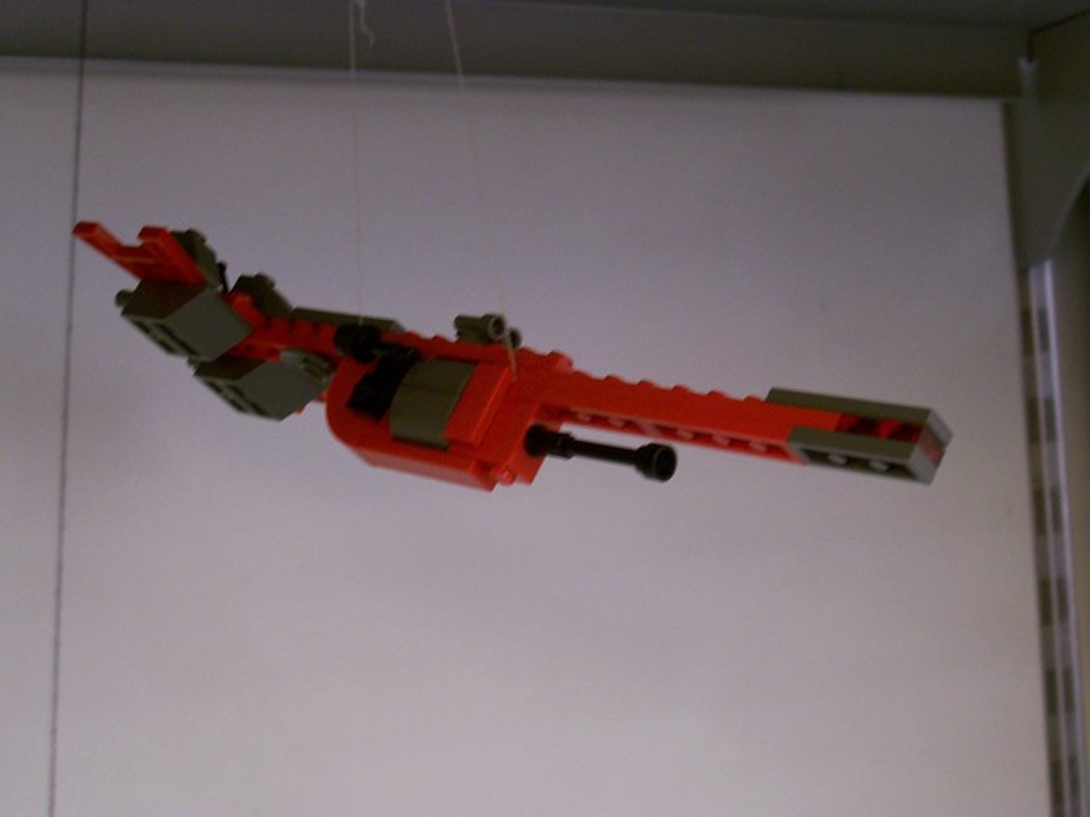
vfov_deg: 22.6
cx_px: 545
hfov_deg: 29.8
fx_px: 2047
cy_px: 408
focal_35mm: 65
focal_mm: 10.8
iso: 160
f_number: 3.6
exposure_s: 1/17
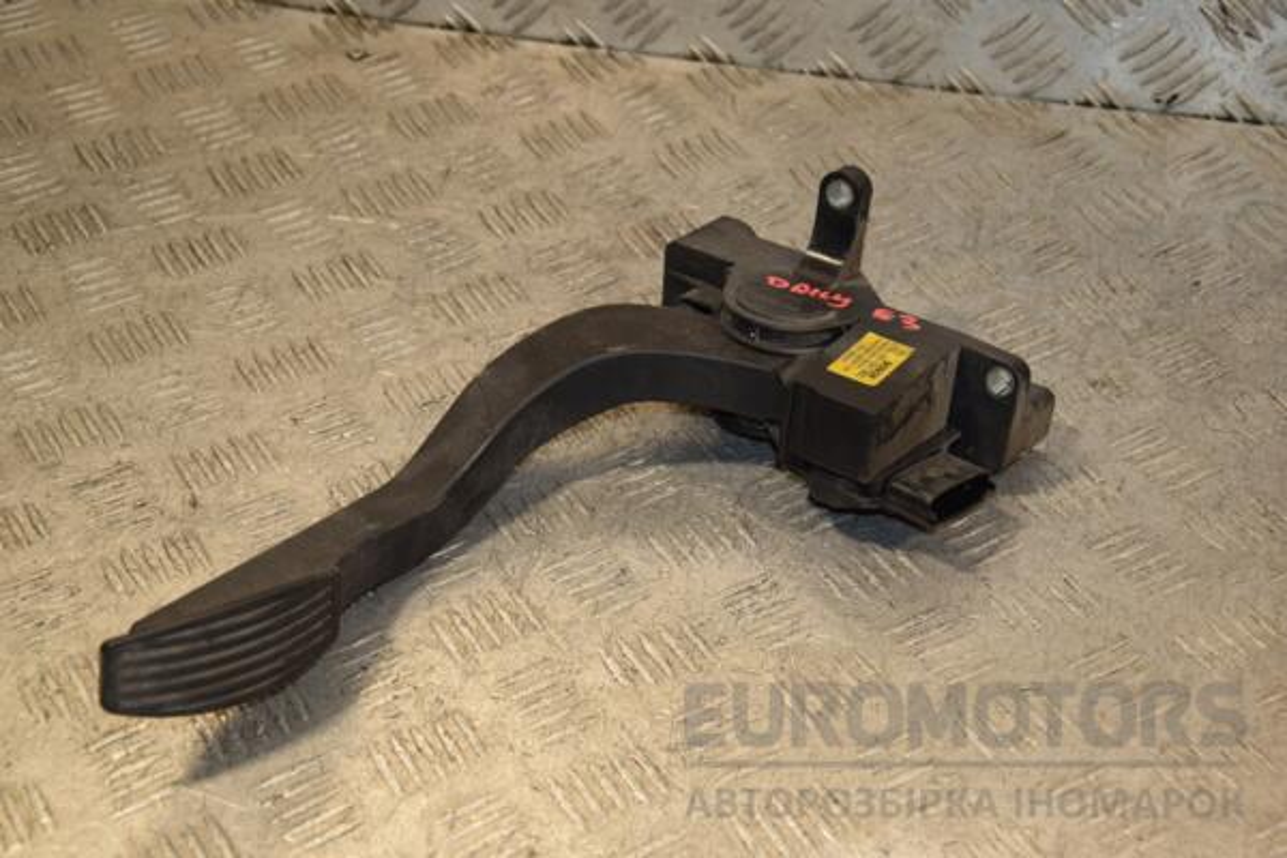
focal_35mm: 68
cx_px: 644
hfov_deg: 29.9
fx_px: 2413
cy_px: 429
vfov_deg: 20.2
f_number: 4.8
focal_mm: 45
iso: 800
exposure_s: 1/160
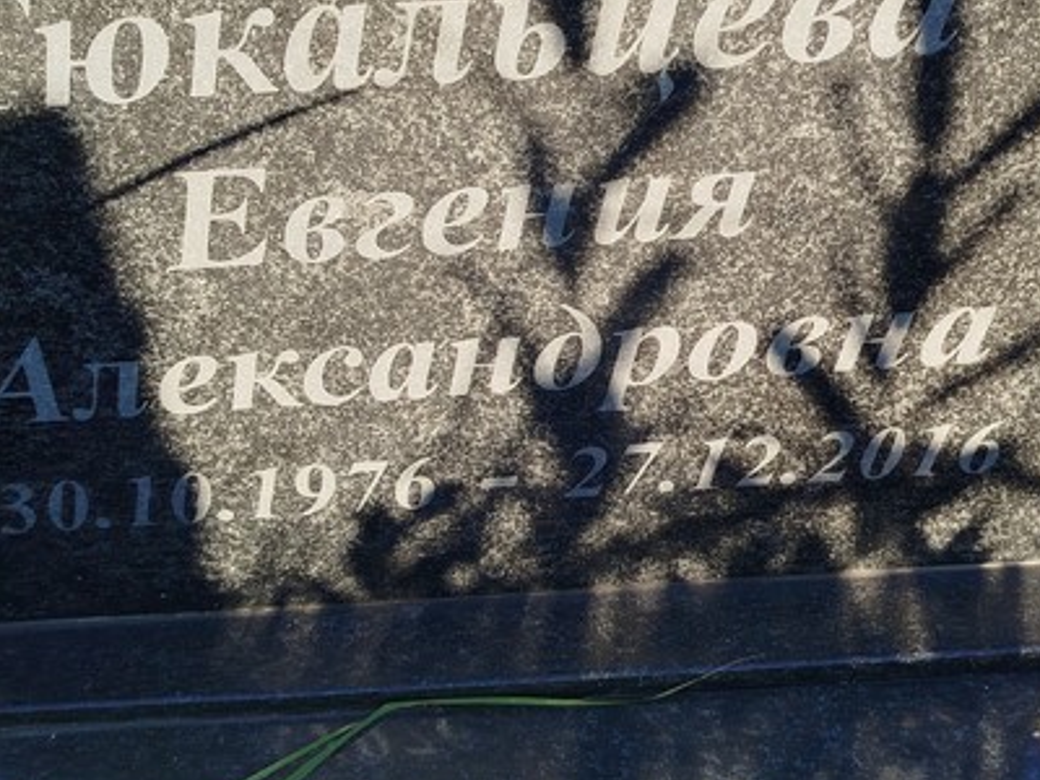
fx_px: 1442
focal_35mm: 48
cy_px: 302
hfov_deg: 39.5
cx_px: 619
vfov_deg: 30.2
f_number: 1.7
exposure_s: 1/451
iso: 50
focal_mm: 5.31
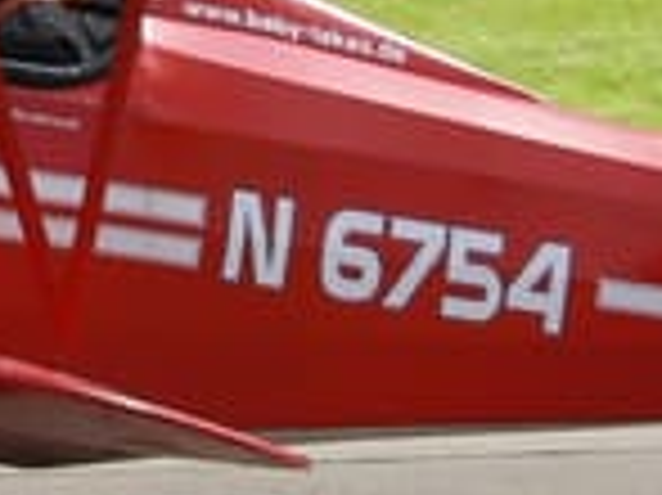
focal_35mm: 1333
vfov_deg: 1.1
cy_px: -76
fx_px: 25472
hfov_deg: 1.5
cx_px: -162
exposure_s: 1/400
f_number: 6.3
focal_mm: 51
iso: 80
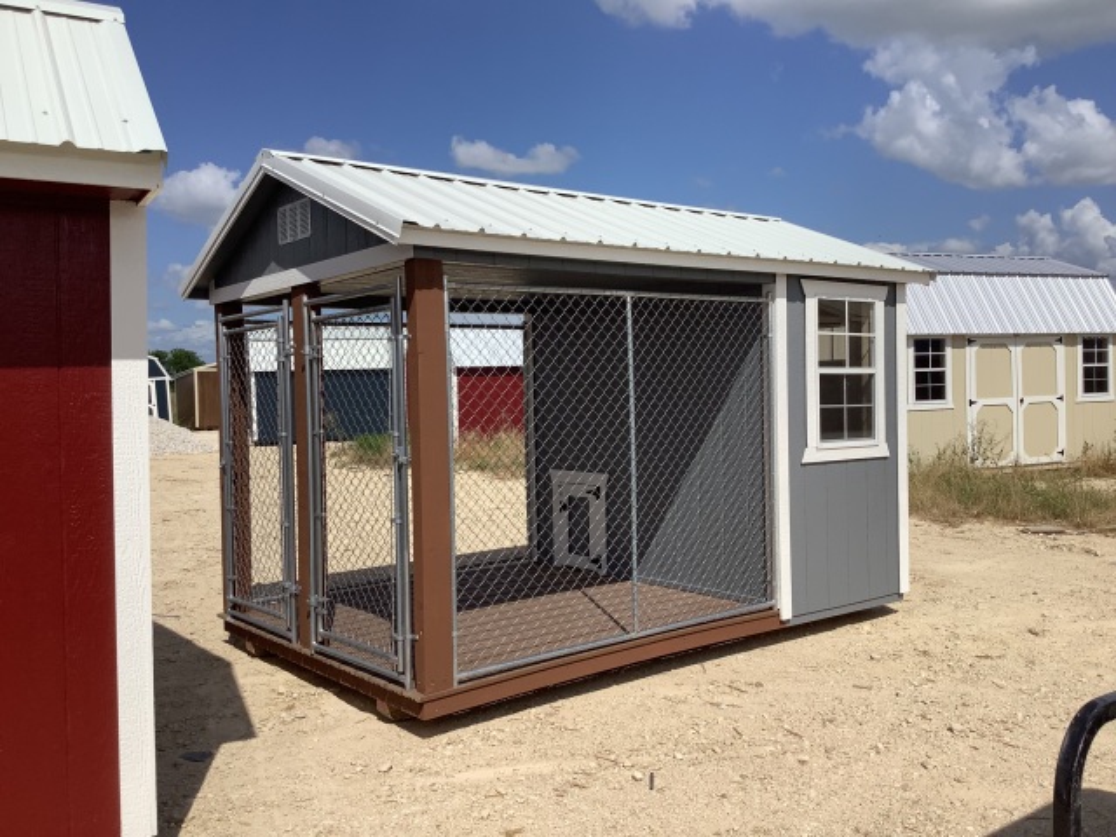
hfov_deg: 58.4
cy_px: 418
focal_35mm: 31
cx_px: 558
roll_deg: +1.8
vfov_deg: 45.4
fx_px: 999
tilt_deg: -3.3
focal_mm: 3.3
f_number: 2.4
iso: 25
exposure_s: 1/3021
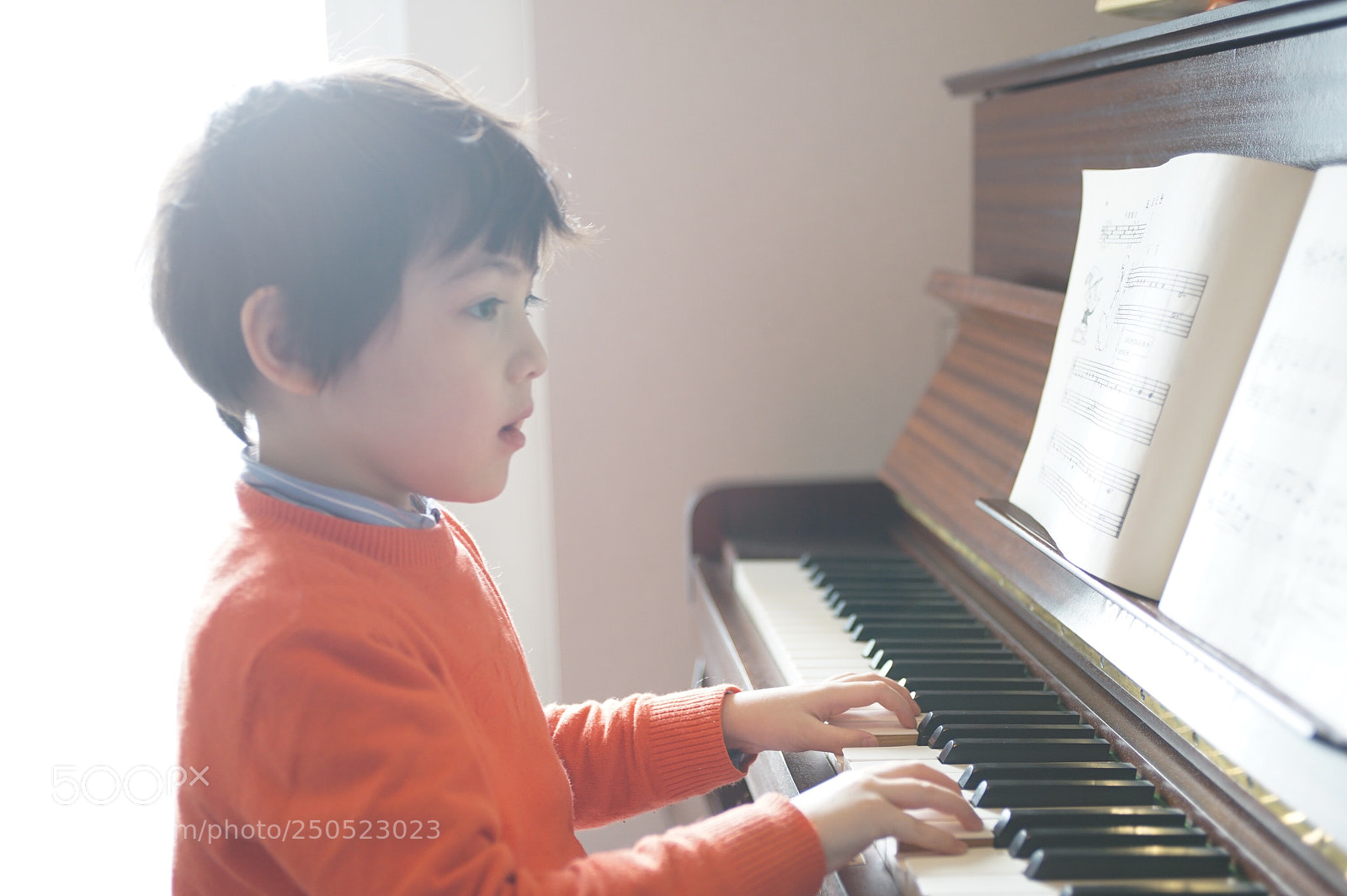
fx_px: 1757
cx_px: 674
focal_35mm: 47
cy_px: 448
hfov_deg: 41.9
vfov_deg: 28.6
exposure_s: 1/60
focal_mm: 47
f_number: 2.8
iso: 500
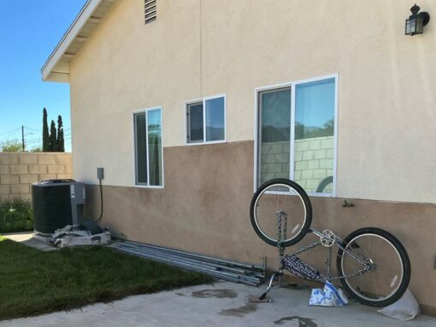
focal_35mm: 42
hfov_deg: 44.7
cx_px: 192
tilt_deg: -8.3
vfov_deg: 33.9
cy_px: 228
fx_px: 529
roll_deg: +0.7
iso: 32
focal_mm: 3.99
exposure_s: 1/1033
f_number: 1.8
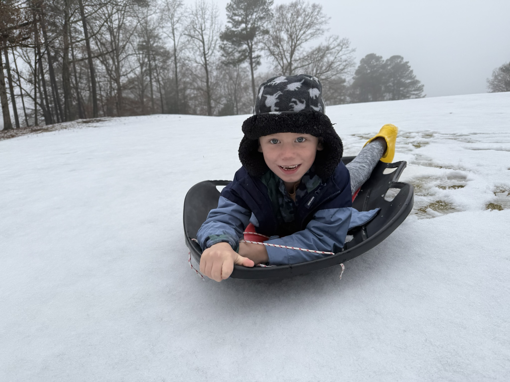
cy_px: 191
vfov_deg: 56.8
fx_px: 354
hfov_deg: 71.6
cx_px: 255
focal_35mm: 24
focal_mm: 6.76
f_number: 1.78
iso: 80
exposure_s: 1/428
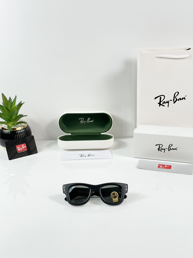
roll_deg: +1.3
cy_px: 129
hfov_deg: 30.3
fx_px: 357
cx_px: 96
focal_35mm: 48
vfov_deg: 39.7
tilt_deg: -22.3
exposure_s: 1/100
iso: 50
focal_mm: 6.86
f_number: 1.78
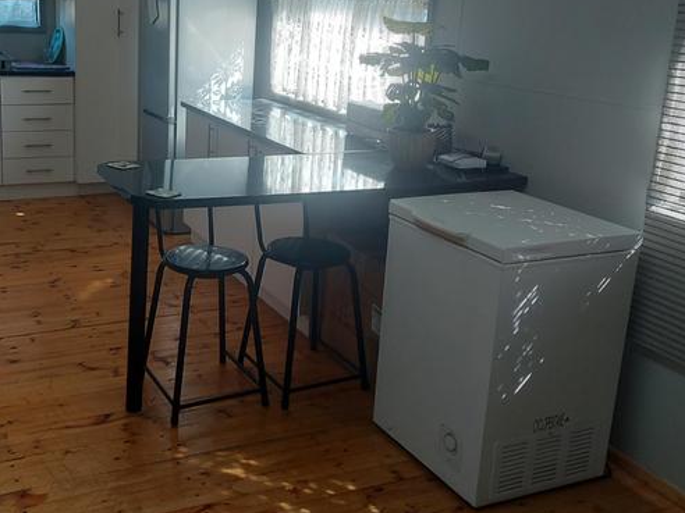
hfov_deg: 46.7
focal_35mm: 39
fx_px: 772
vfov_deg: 36.5
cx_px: 199
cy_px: 178
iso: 40
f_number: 1.8
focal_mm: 5.23
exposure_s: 1/50
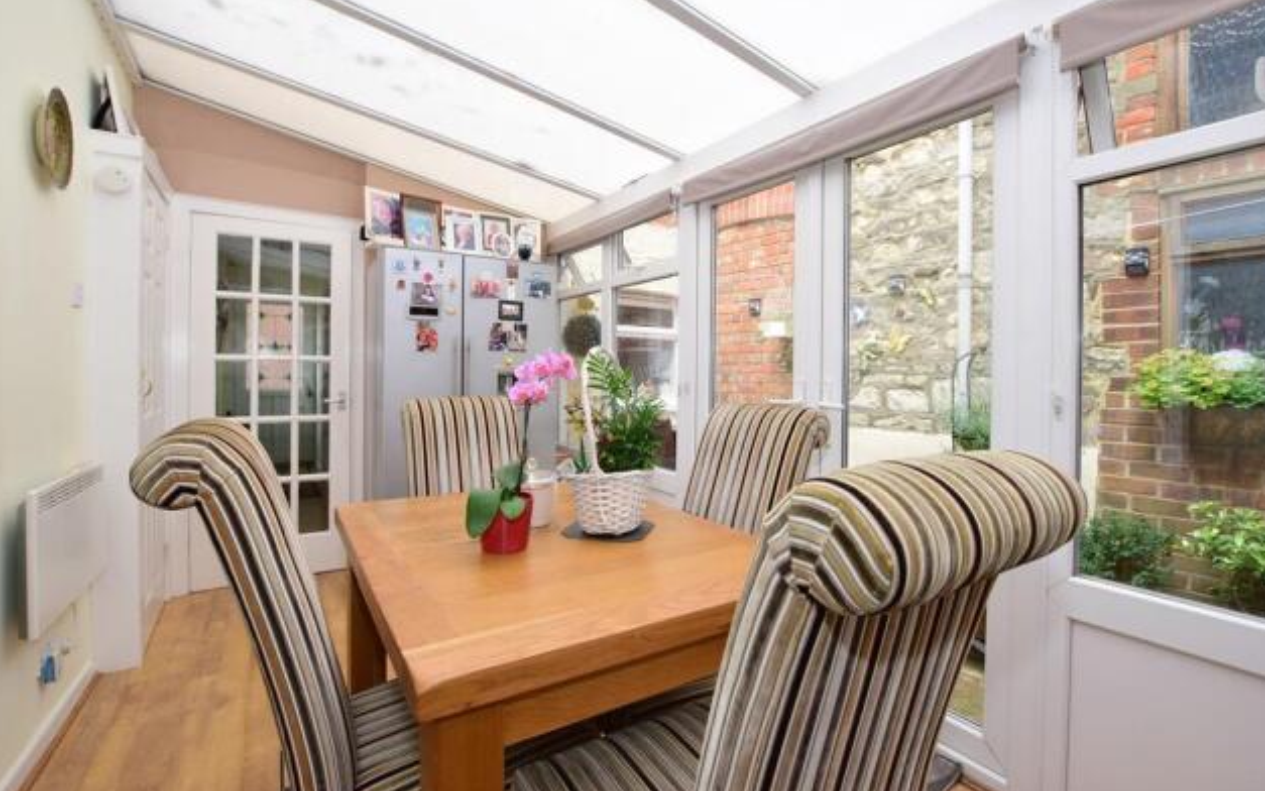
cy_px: 368
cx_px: 648
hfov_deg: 97.8
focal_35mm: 16
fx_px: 552
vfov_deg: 71.2
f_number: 5.6
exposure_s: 1/125
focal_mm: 10
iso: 640
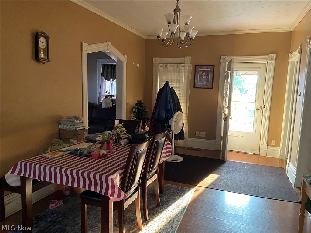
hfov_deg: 67.3
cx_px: 156
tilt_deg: -4.0
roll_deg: -1.4
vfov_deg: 53.1
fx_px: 234
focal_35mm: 26
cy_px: 116
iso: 500
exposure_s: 1/60
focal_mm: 4.25
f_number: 1.8
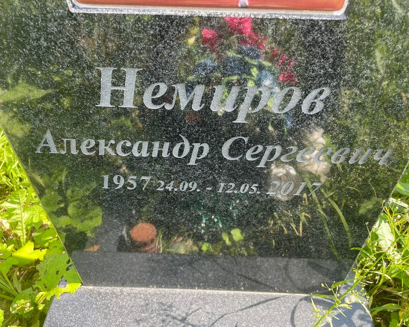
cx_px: 218
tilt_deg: -44.9
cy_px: 164
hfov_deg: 62.1
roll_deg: -1.6
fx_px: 339
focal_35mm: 28
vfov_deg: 51.5
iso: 32
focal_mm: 4.2
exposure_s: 1/251
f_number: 1.6
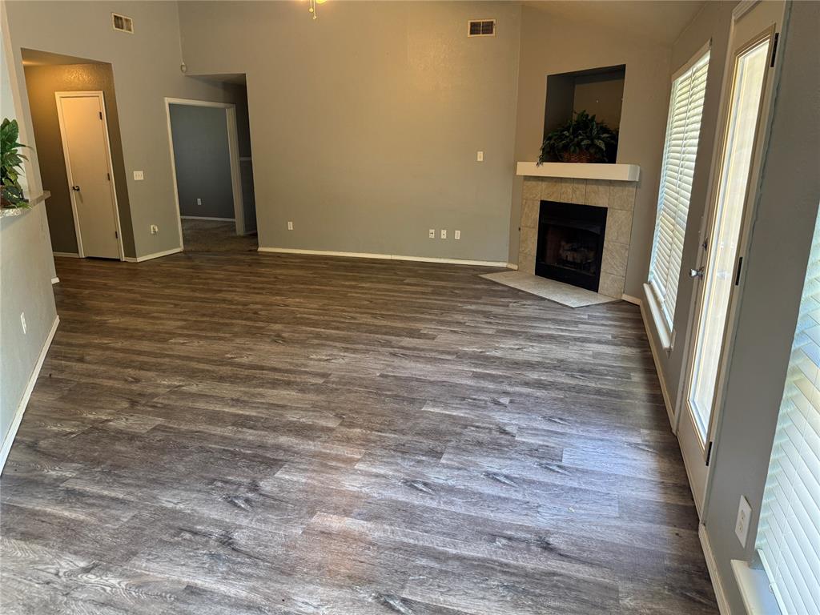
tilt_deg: -15.3
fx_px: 569
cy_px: 308
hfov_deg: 71.6
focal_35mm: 24
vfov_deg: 56.8
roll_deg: -0.4
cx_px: 410
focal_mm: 6.76
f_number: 1.78
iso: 160
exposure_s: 1/60
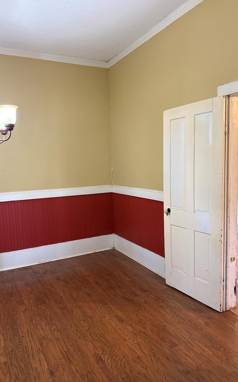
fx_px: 270
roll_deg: +1.9
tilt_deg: -5.0
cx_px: 118
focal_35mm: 26
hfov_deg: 47.6
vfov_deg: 70.4
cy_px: 190
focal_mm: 6.76
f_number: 1.78
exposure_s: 1/60
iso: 500
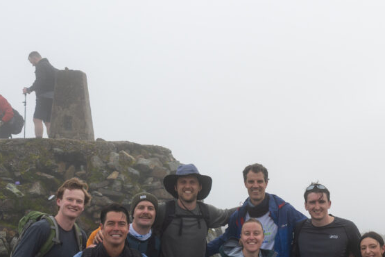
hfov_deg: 26.4
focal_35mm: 76
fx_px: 813
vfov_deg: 17.5
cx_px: 270
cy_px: 256
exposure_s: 1/250
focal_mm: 24
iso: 100
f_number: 6.3
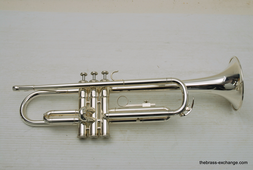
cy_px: 85
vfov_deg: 31.0
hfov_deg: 44.9
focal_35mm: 44
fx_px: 306
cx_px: 126
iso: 100
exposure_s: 1/2.5
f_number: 8
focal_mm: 29
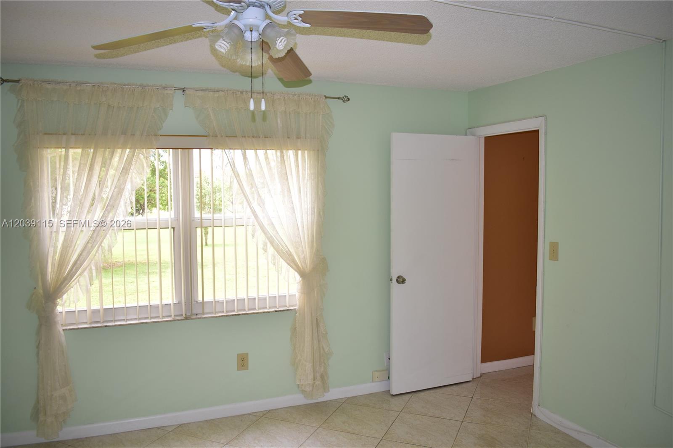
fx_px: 505
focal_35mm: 27
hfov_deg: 67.4
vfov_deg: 47.9
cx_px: 336
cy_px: 224
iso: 220
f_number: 3.5
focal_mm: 18
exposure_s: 1/60
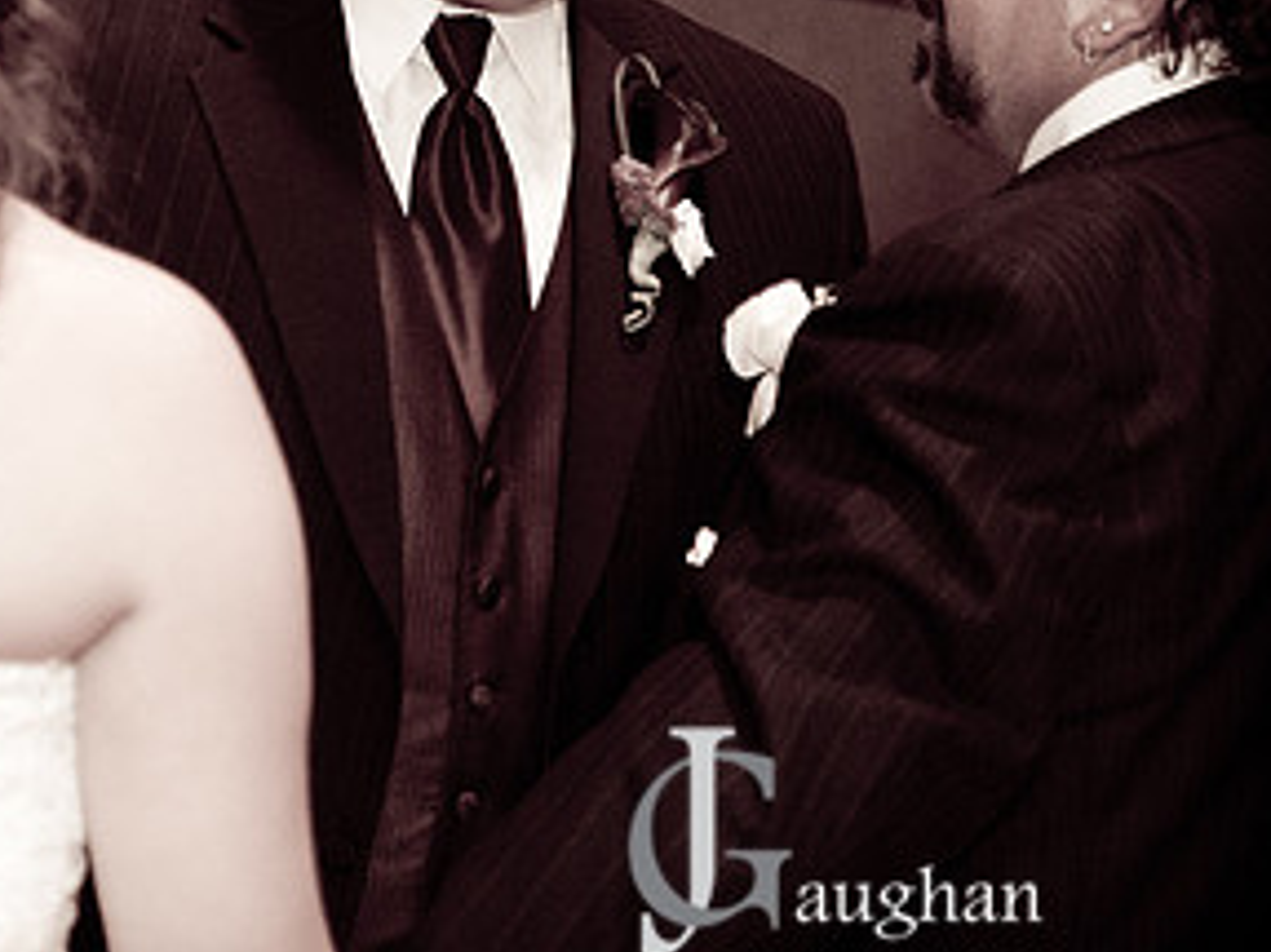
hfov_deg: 14.5
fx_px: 4918
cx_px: 13
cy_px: 210
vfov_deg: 11.0
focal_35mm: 134
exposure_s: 1/60
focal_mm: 46
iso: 1600
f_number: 2.8
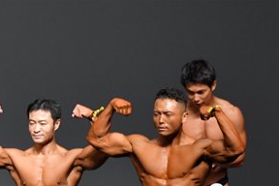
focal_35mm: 584
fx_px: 4526
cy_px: 249
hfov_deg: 3.5
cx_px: -37
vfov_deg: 2.4
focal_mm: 145
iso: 2500
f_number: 5.6
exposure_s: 1/400
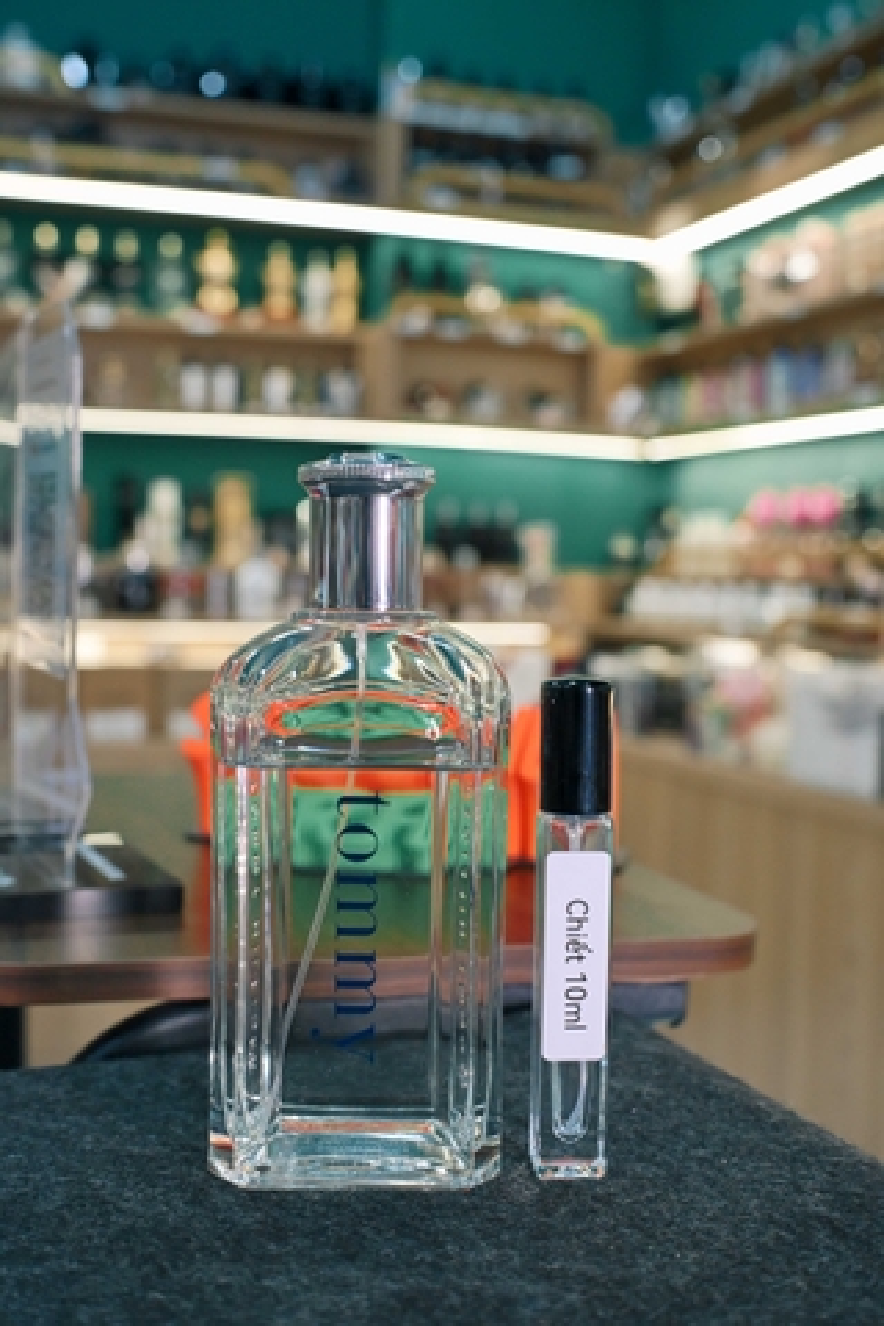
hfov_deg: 35.5
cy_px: 663
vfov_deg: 51.3
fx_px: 1381
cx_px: 442
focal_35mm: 38
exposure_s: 1/100
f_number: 3.5
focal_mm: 25
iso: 1600
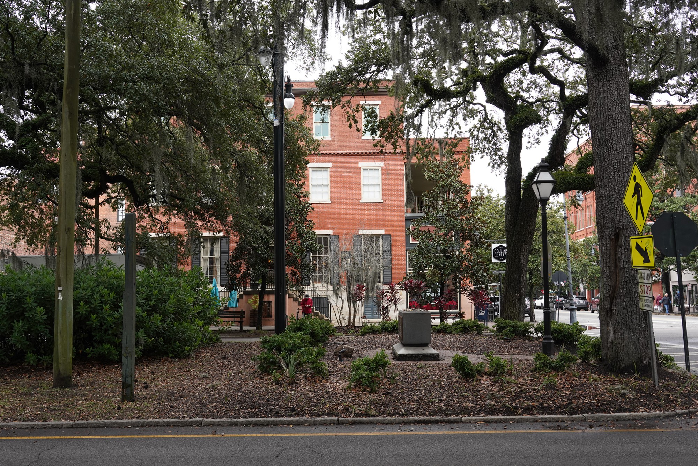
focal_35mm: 33
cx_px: 349
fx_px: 640
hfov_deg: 57.2
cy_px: 233
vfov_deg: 40.0
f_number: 10
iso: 640
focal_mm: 33
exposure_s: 1/100
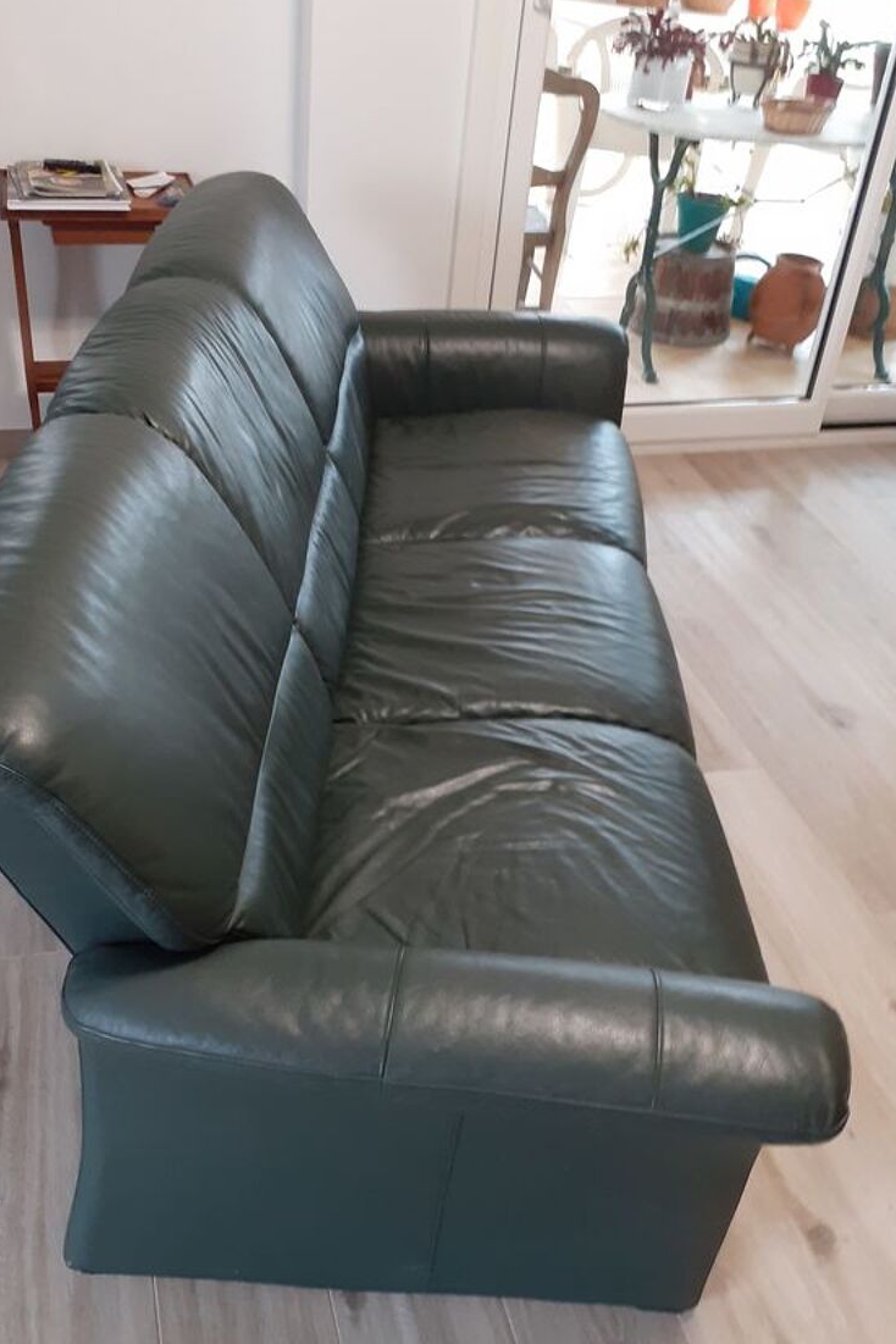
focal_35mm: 34
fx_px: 1269
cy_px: 712
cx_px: 403
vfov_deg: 55.8
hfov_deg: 38.8
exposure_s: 1/33
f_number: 1.9
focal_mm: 3.6
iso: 200
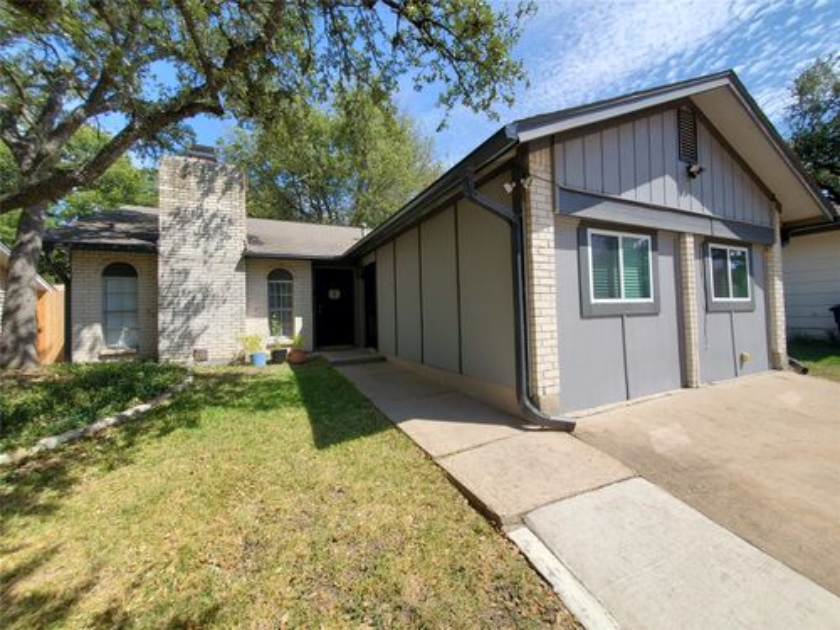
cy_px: 315
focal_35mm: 13
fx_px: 315
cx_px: 420
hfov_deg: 106.2
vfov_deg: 89.9
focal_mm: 1.8
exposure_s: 1/889
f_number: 2.2
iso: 50
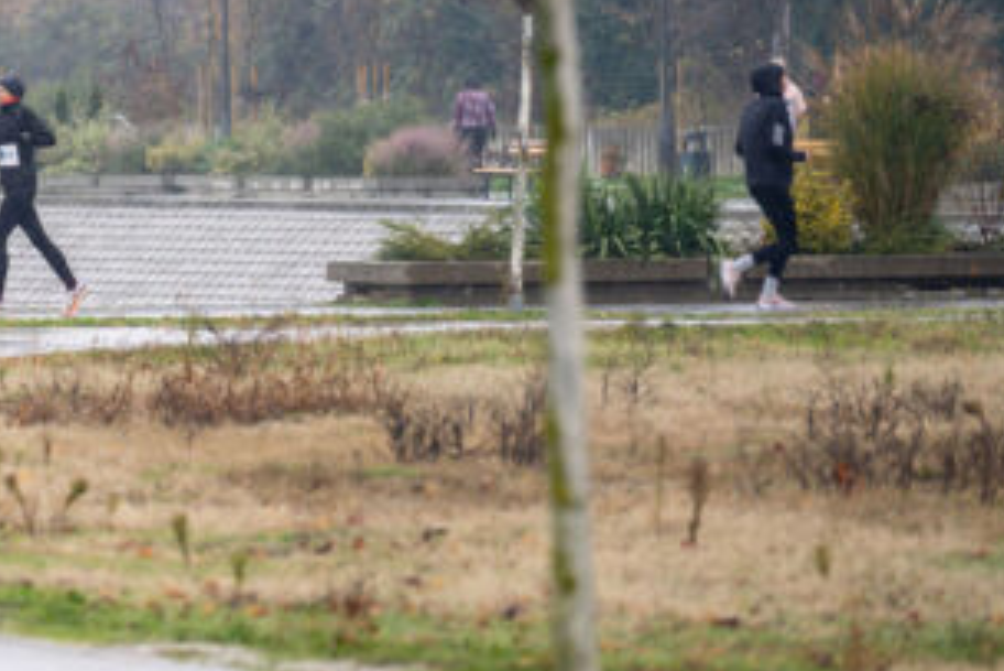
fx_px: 13253
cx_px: -192
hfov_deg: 4.3
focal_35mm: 475
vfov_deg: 2.9
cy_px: 119
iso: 640
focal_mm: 188
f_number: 4
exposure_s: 1/500
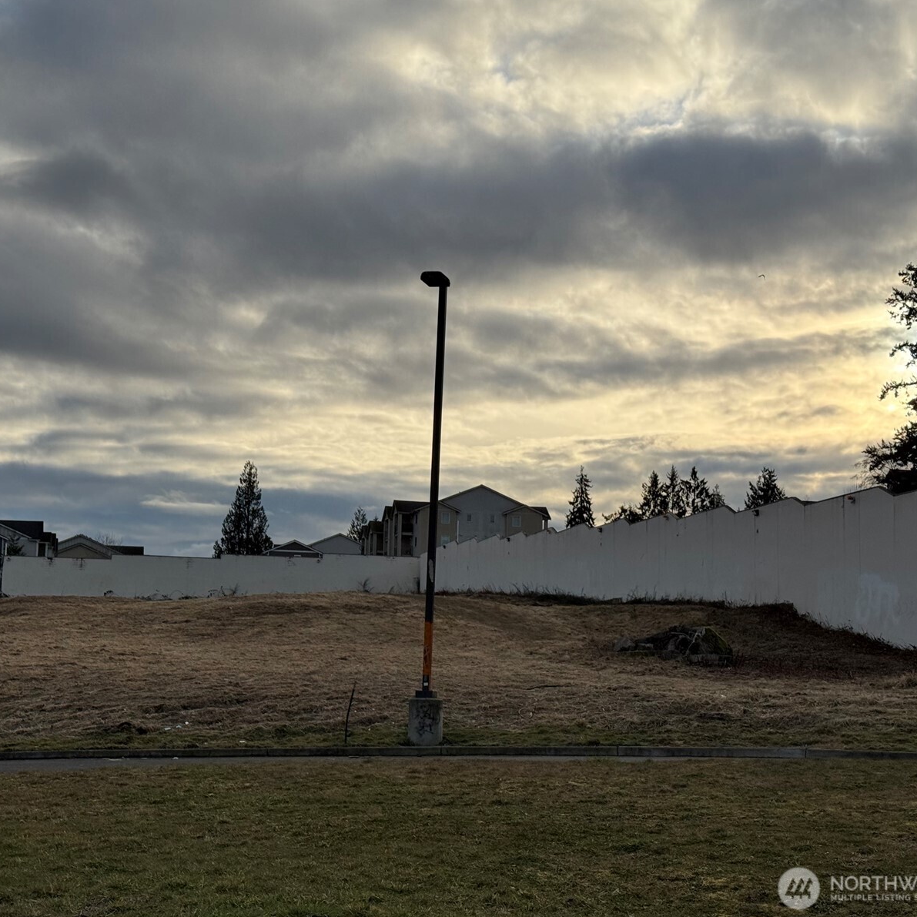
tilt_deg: +6.9
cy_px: 457
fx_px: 1708
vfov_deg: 30.0
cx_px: 362
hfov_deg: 30.0
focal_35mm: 57
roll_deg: -1.6
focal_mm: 6.76
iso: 64
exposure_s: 1/6410
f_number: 1.78
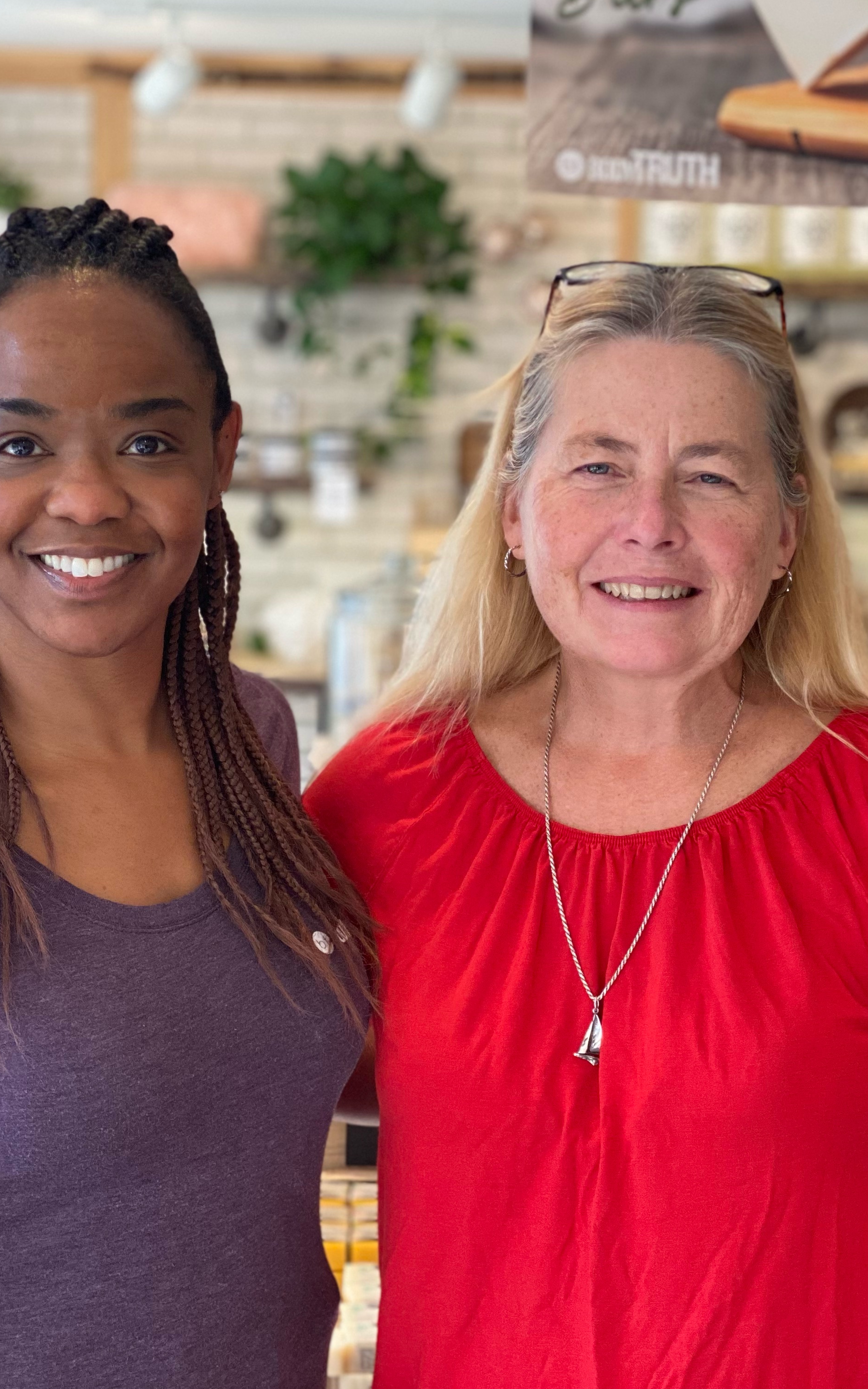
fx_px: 2801
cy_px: 694
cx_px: 434
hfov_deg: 17.6
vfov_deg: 27.8
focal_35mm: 74
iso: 160
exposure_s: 1/120
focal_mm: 6
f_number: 2
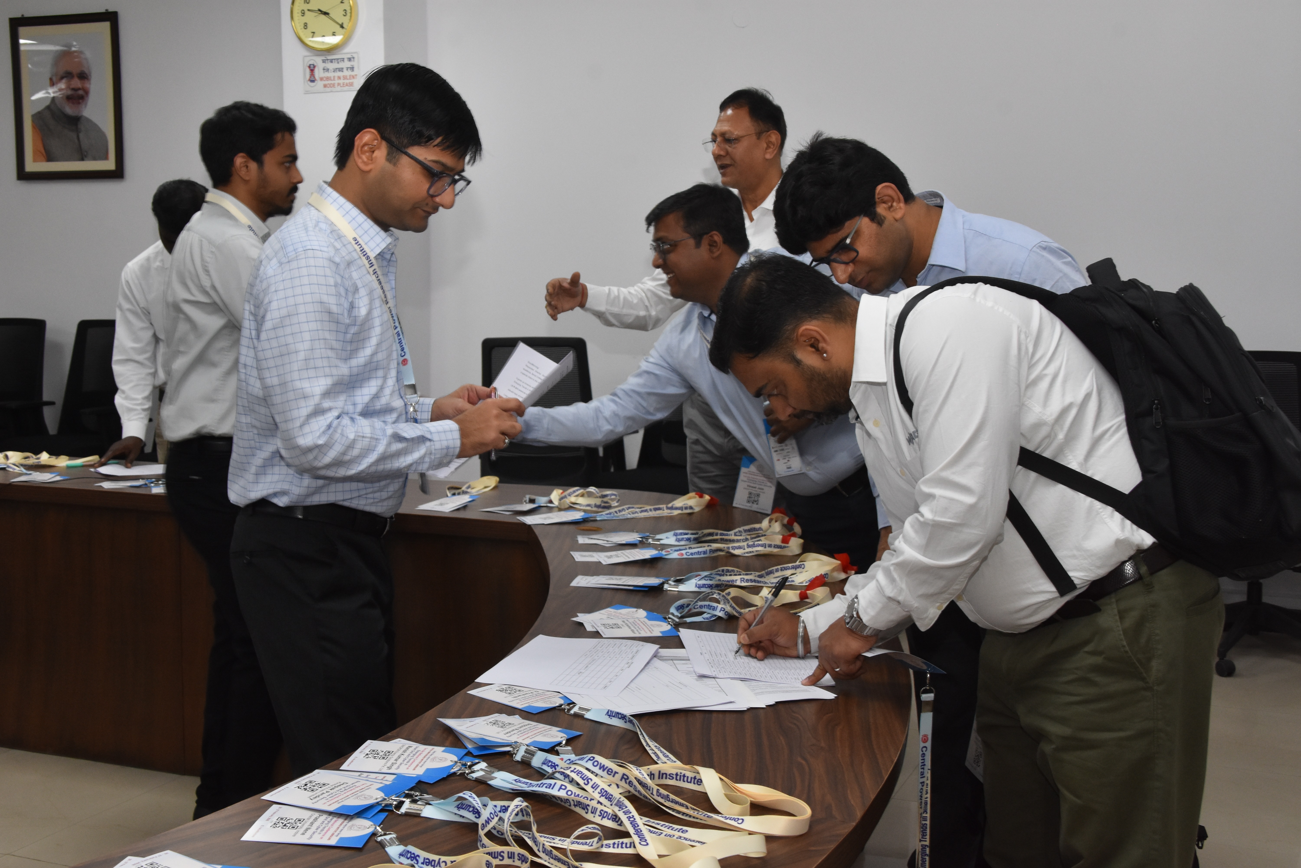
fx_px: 1518
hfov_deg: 46.4
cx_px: 650
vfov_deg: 31.9
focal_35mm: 42
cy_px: 434
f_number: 8
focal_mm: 28
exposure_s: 1/60
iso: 1250
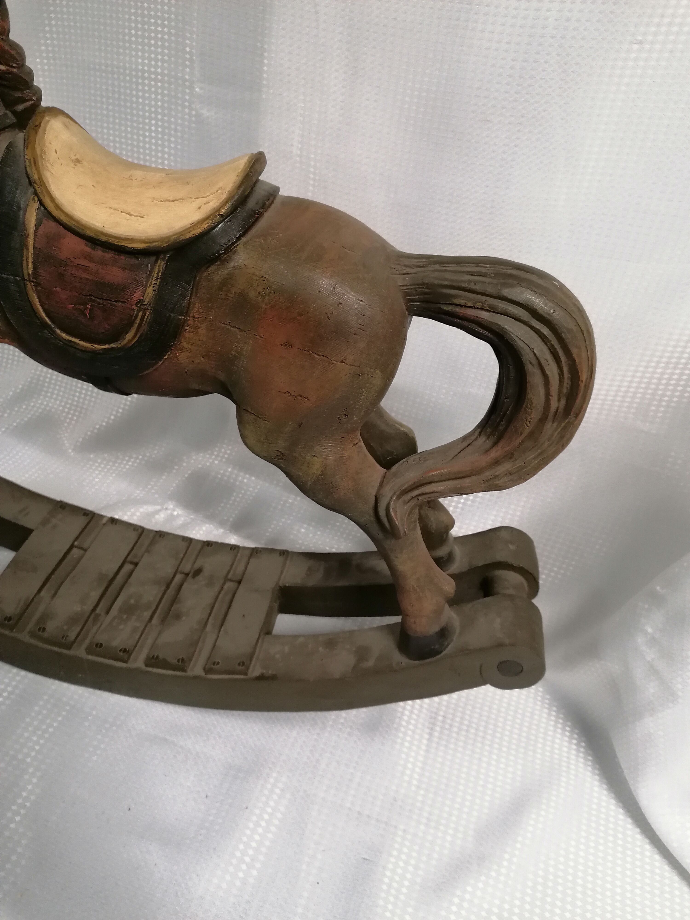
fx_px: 718
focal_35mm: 27
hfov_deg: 51.4
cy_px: 460
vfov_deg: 65.3
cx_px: 345
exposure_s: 1/25
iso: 400
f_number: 1.8
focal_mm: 4.75
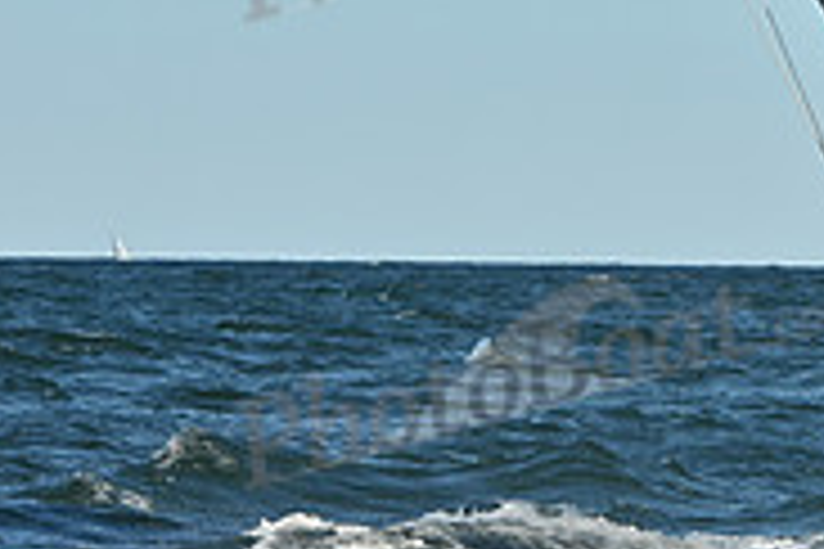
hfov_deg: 4.3
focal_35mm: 475
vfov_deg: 2.9
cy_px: 74
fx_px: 10871
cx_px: 1108
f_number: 9
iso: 320
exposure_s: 1/1600
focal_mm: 150
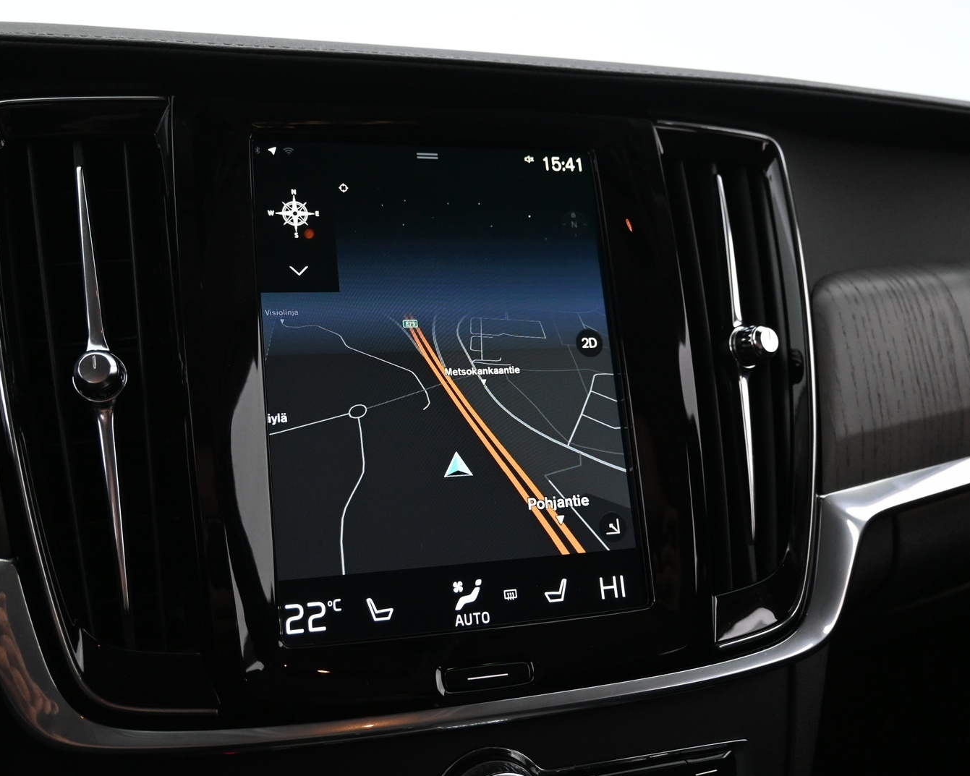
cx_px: 444
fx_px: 976
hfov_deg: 52.8
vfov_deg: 43.4
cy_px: 387
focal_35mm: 34
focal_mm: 20
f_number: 3.8
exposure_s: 1/30
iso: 2200
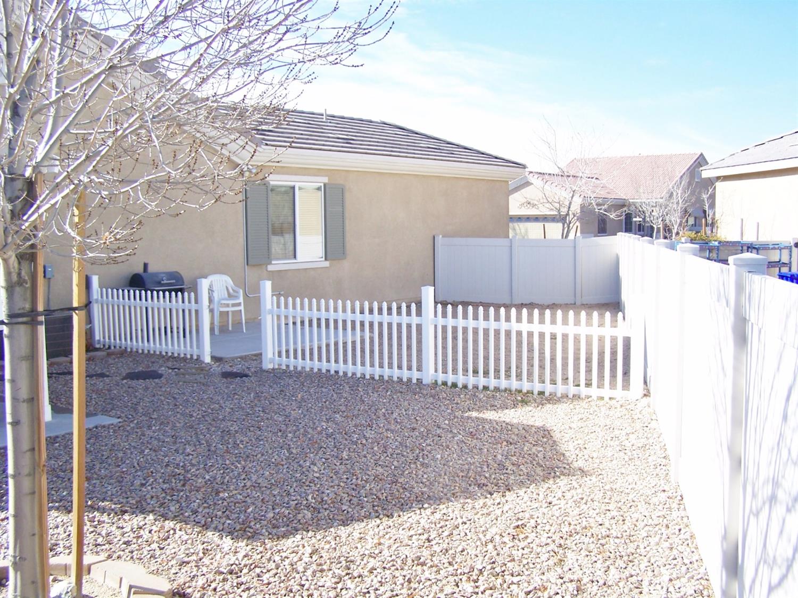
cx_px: 399
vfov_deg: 37.7
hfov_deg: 49.0
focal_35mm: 38
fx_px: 876
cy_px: 299
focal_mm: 6.3
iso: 64
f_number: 2.8
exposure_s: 1/400
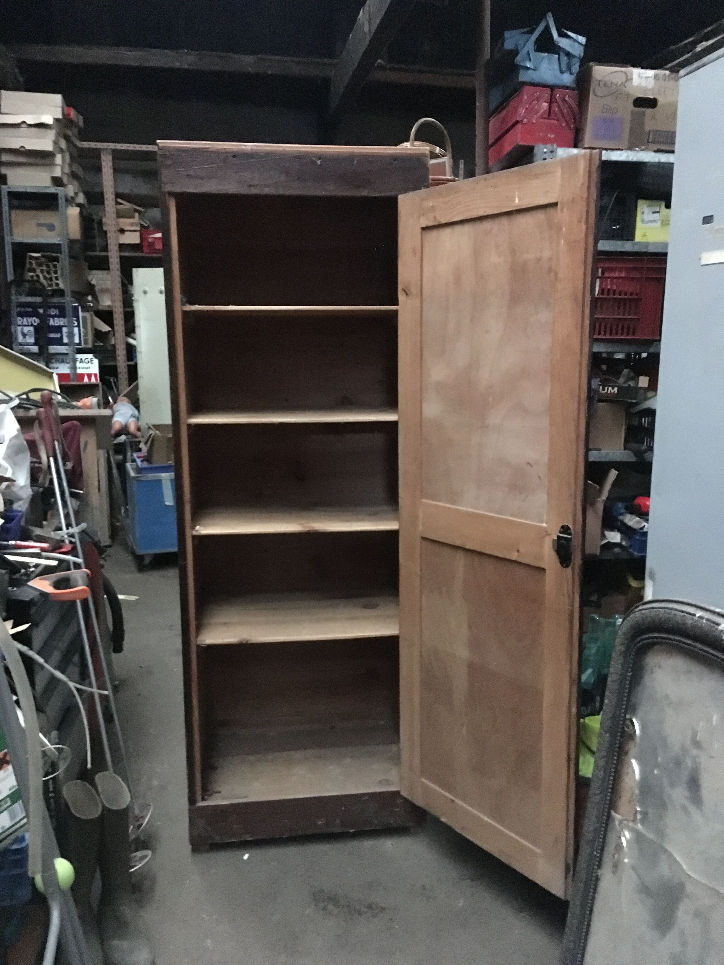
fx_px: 809
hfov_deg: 48.2
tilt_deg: -11.9
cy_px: 482
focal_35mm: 29
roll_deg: -0.3
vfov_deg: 61.7
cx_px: 362
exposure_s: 1/17
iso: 1250
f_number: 2.2
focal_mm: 4.15
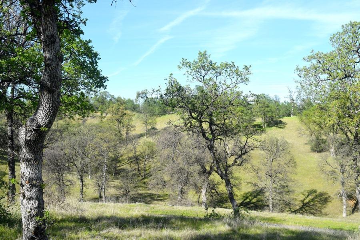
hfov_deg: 47.9
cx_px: 180
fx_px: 405
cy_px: 120
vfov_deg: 33.0
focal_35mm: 40
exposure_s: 1/320
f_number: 9
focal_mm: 27
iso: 200
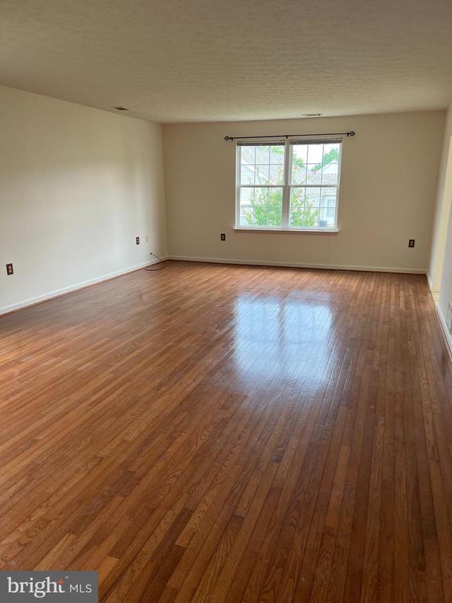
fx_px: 453
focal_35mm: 26
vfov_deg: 67.3
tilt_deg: -13.3
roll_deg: +0.5
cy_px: 302
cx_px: 226
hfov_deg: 53.1
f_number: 1.5
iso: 64
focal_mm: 5.7
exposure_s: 1/120
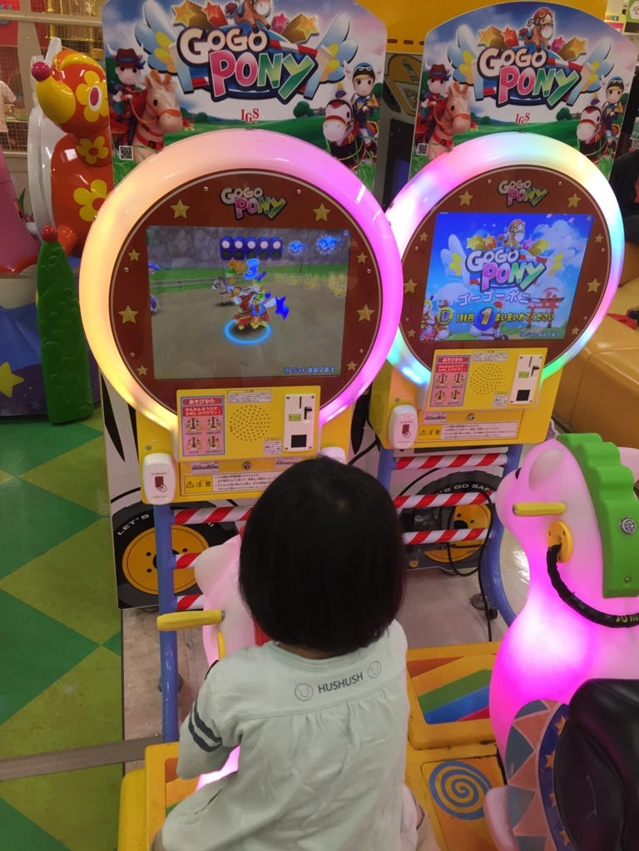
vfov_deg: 61.7
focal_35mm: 29
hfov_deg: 48.2
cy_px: 426
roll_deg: -4.2
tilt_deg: -25.9
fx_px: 714
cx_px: 320
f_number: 2.2
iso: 40
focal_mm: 4.15
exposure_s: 1/33
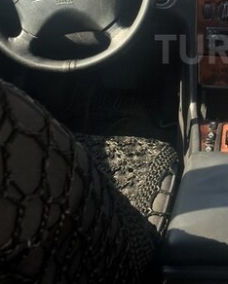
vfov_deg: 28.8
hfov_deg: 22.5
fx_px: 539
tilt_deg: -17.4
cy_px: 49
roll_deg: -1.1
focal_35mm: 64
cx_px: 254
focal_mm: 4.15
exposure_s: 1/183
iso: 25
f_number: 2.2
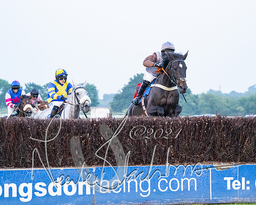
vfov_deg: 9.7
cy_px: 103
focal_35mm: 158
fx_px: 1200
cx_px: 130
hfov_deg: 12.2
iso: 2500
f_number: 4.5
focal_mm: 135
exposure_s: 1/800
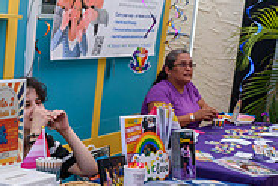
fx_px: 657
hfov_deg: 22.6
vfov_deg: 15.8
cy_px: 182
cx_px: -24
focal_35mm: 85
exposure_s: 1/250
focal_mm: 18
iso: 280
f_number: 8
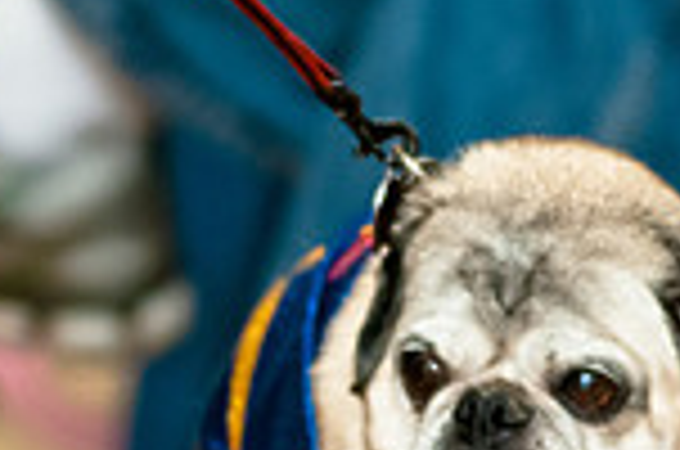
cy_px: 407
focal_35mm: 1154
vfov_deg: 1.2
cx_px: 266
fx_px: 21752
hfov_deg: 1.8
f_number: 2.8
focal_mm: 200
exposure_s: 1/200
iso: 200
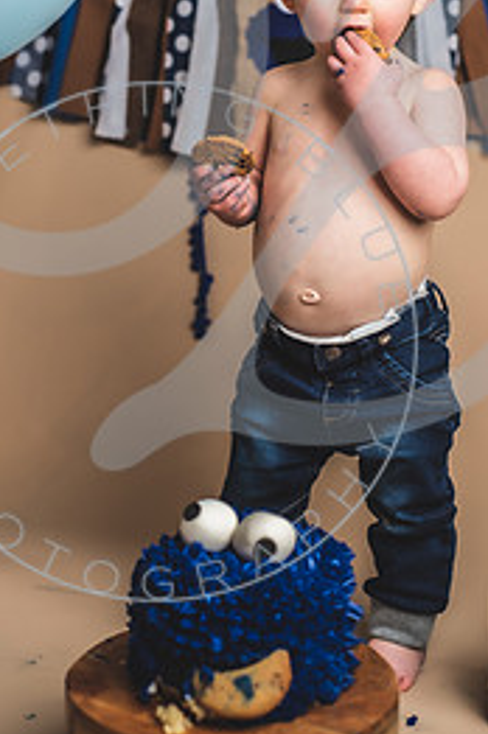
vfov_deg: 23.3
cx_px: 283
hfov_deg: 15.8
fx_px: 1753
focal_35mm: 86
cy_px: 129
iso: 200
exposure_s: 1/125
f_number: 2.8
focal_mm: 50
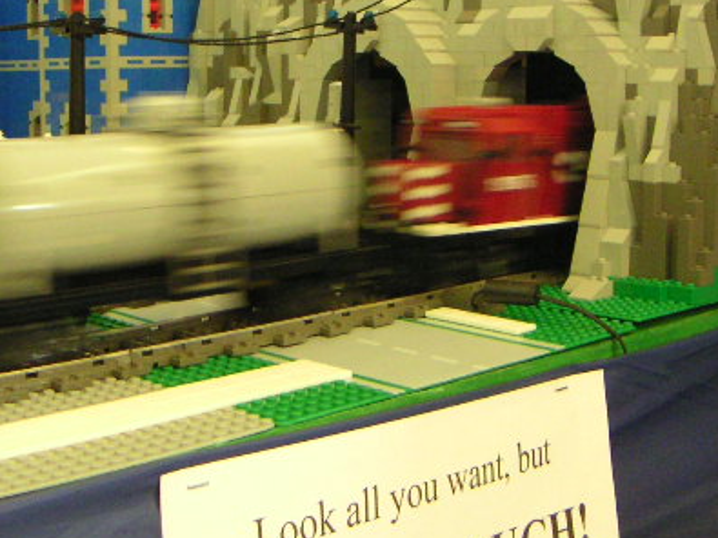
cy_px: 142
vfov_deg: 24.2
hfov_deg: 32.2
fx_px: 1244
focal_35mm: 60
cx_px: 318
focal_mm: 4.8
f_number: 2.8
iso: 400
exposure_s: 1/15
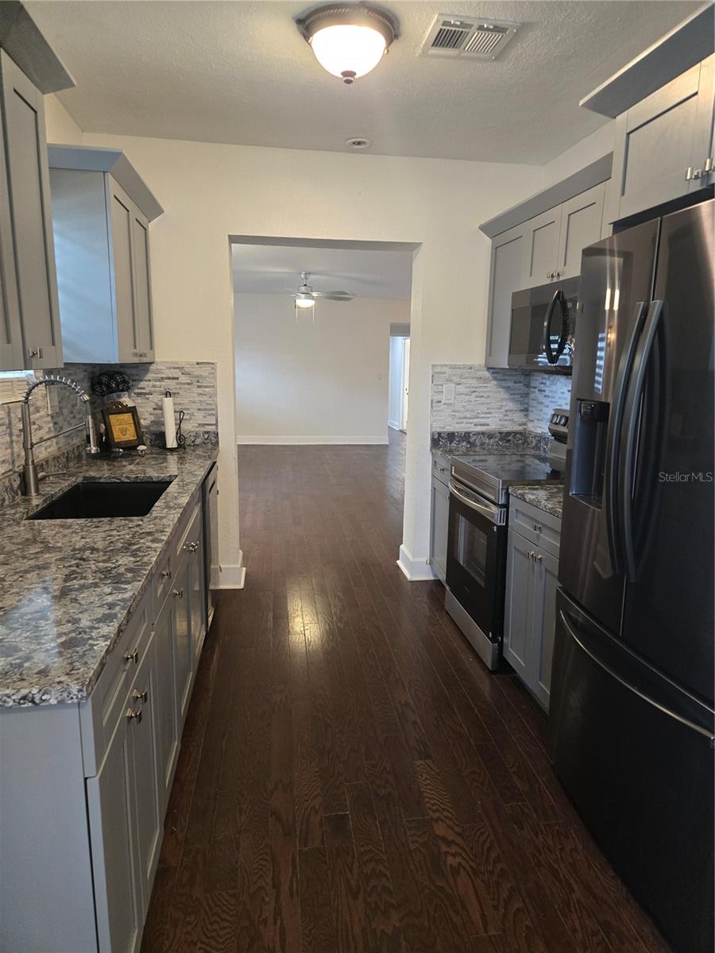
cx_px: 358
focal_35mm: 23
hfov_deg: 58.9
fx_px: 633
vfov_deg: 73.9
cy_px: 476
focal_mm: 5.4
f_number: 1.8
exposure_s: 1/120
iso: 640
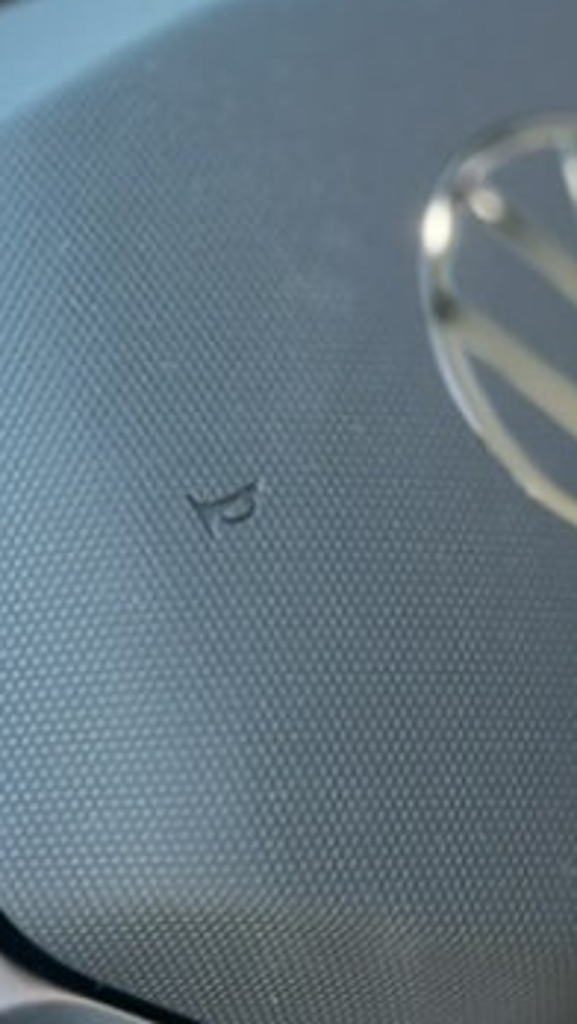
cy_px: 247
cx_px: 392
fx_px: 2092
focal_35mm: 77
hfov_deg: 15.7
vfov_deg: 27.1
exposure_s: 1/60
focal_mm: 6.8
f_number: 1.8
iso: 320
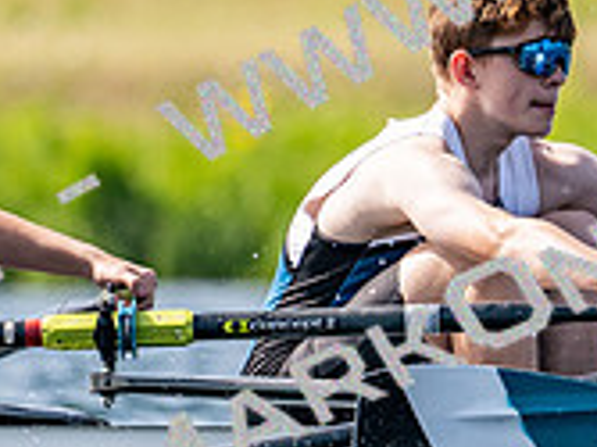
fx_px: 34468
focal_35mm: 2000
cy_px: 172
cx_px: 597
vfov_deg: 0.7
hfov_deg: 1.0
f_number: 4.5
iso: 250
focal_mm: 400
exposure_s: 1/2500
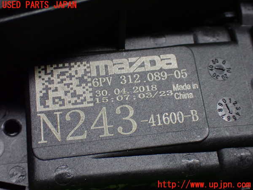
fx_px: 395
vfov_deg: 27.0
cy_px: 95
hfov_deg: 35.5
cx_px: 126
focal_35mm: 54
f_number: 3.3
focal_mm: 9.65
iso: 800
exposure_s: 1/80
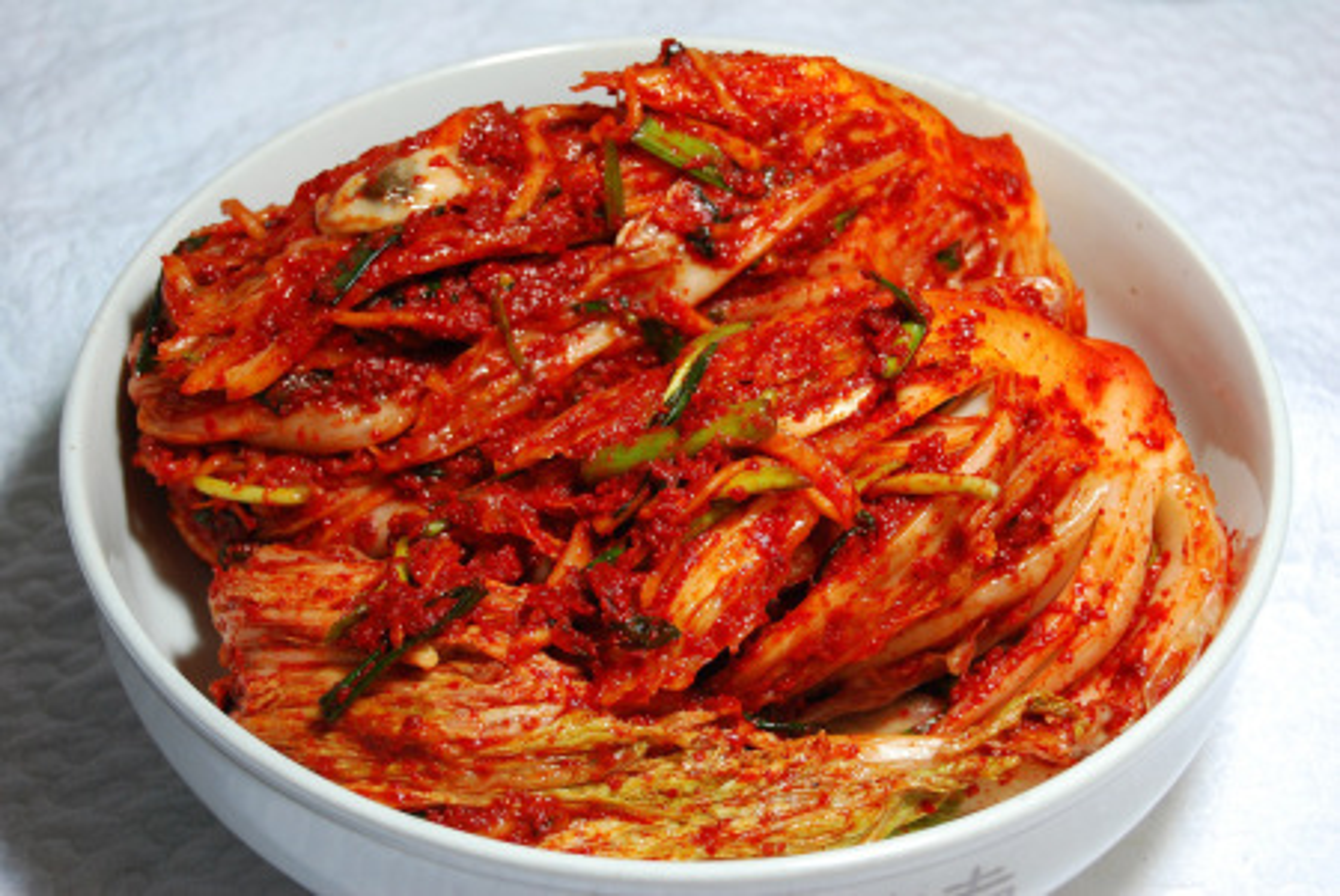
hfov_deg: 26.0
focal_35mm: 78
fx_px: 2906
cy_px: 448
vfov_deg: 17.5
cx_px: 670
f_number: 5.6
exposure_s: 1/60
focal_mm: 52
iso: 400
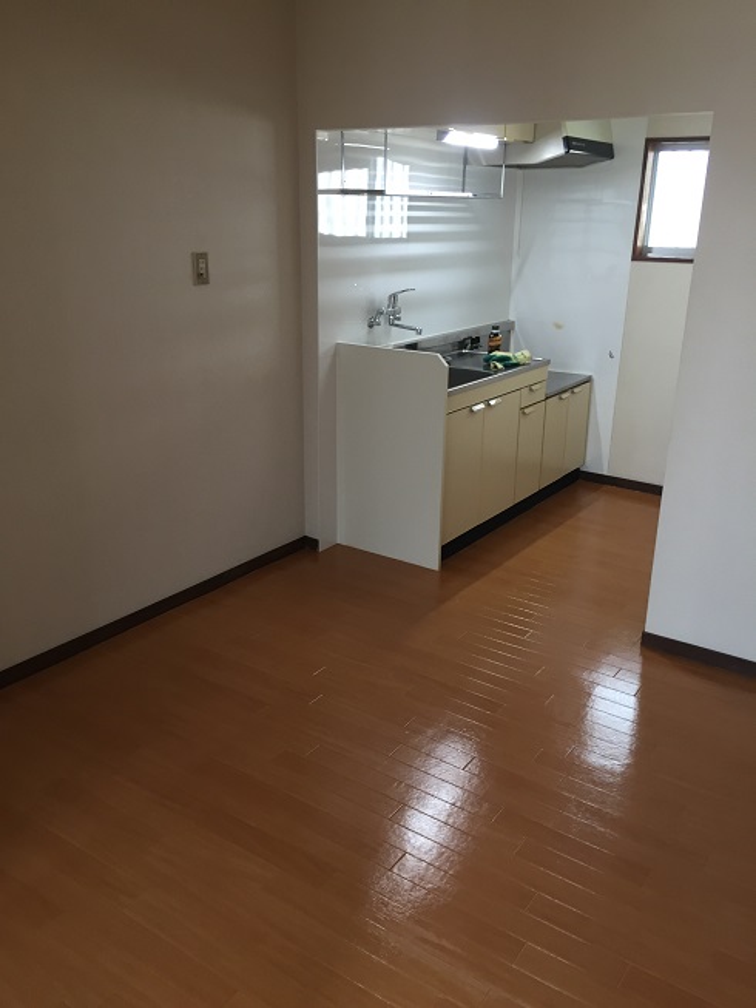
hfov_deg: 48.2
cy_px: 504
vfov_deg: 61.7
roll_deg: -1.5
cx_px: 378
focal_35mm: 29
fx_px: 844
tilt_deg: -18.3
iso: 80
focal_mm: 4.15
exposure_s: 1/33
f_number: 2.2
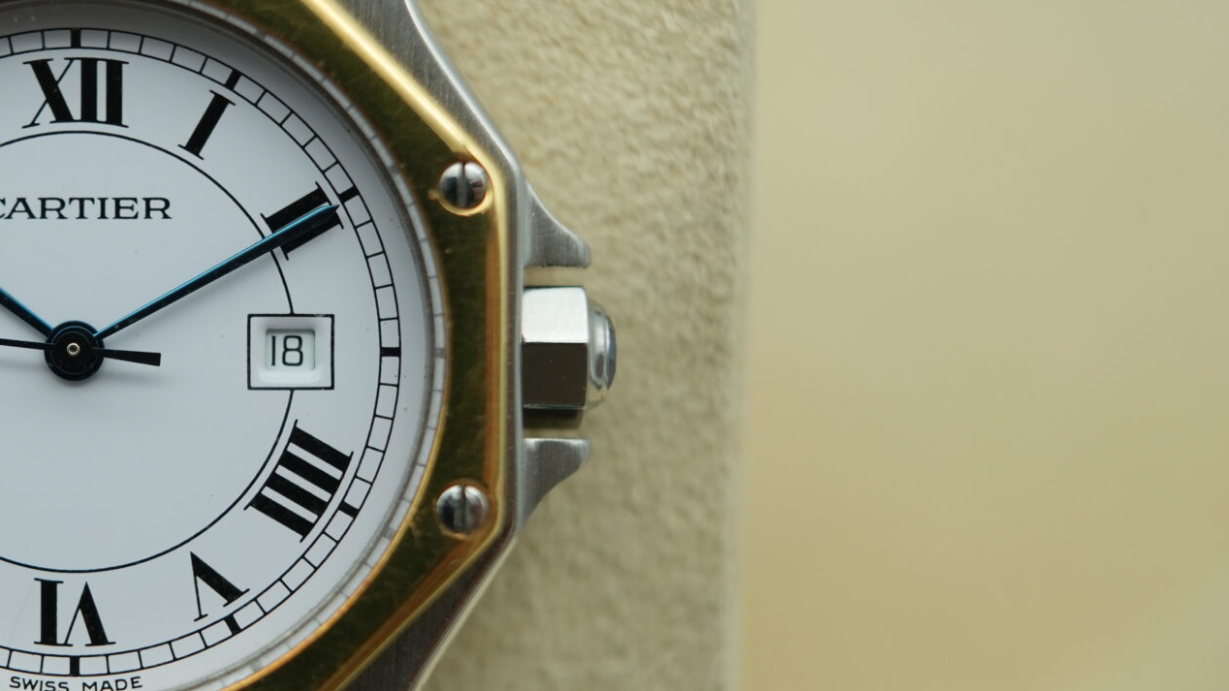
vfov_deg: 16.3
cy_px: 391
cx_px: 110
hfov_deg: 27.5
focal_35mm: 74
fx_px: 2411
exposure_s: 1/250
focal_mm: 35
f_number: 5
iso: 400
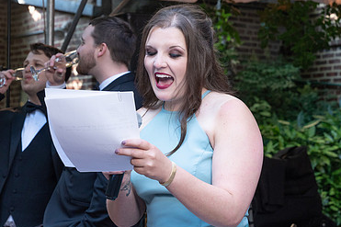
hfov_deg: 17.3
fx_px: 1117
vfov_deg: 11.6
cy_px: 123
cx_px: 206
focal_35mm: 118
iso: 1250
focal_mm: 70
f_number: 5.6
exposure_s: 1/250
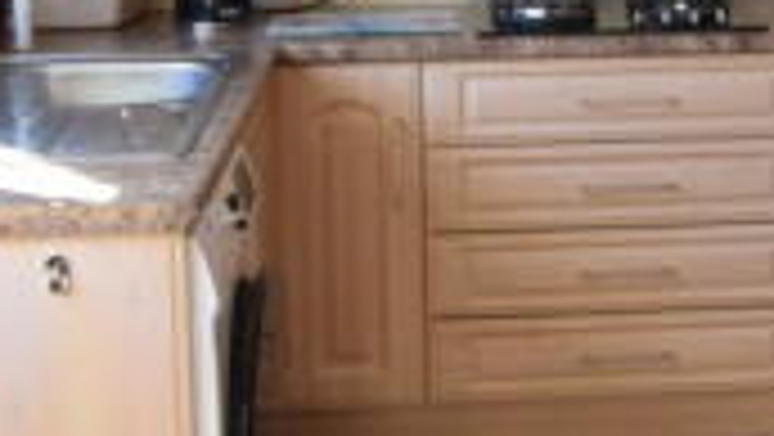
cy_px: -16
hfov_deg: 24.9
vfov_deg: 14.2
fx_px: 1725
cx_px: 623
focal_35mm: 84
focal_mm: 14
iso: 800
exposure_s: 1/80
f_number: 7.1
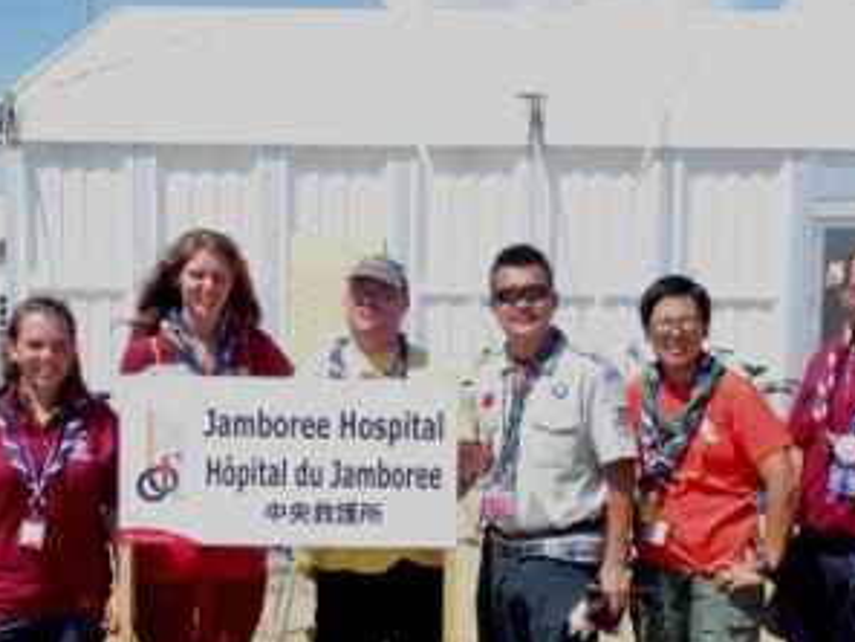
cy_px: 468
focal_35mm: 62
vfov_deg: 23.4
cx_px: 433
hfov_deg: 31.2
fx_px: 1531
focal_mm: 8.9
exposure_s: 1/2000
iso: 80
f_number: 2.1
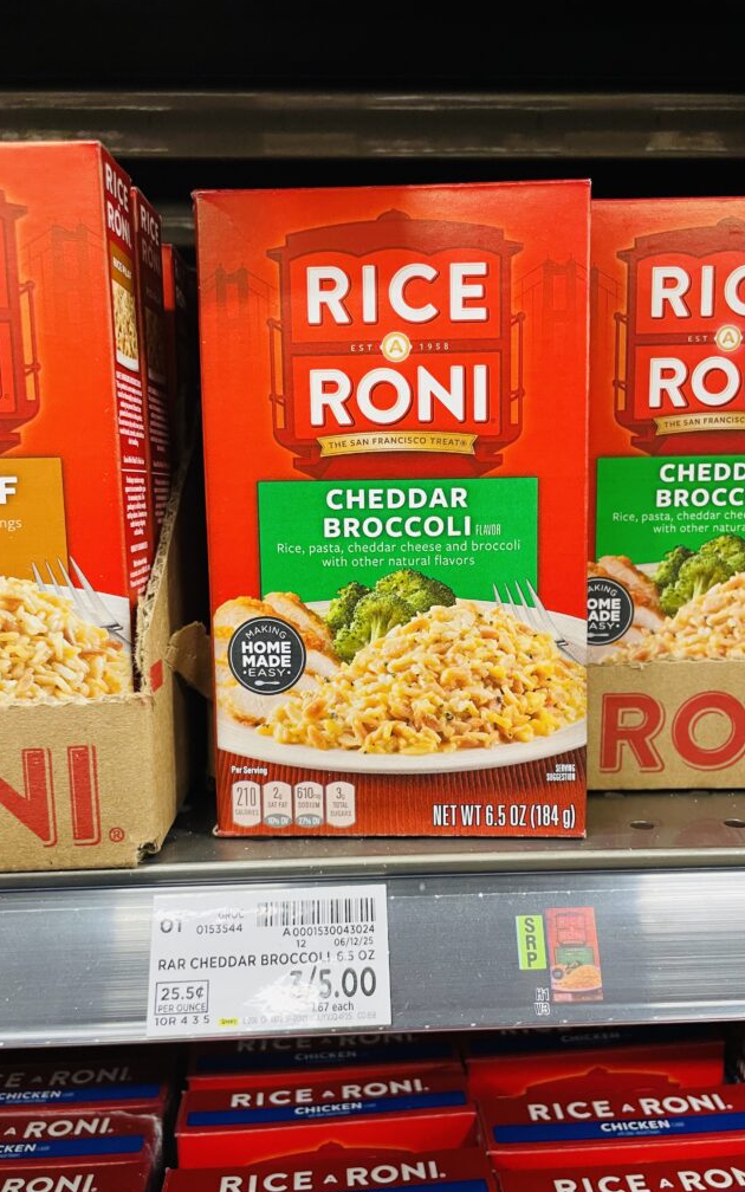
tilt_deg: -8.3
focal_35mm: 28
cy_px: 601
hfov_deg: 44.5
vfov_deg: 66.5
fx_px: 910
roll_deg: +0.9
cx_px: 404
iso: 200
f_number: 1.6
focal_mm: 4.2
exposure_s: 1/44
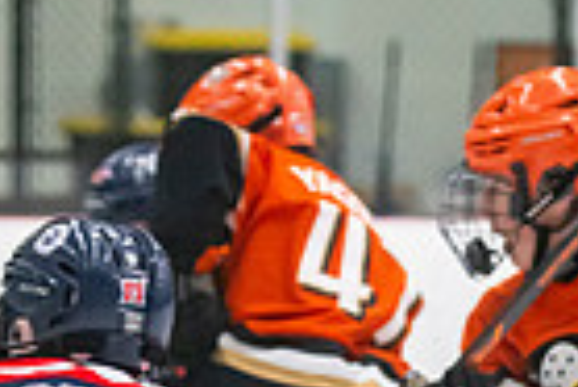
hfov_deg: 4.9
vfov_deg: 3.2
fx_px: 6815
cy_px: 670
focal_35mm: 424
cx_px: 352
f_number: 3.2
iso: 2500
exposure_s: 1/640
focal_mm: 90
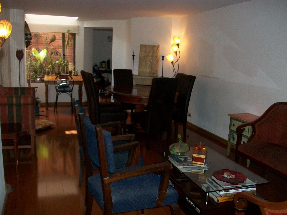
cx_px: 144
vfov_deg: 41.8
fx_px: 282
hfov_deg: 54.0
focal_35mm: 34
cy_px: 108
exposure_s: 1/60
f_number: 2.8
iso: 160
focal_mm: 5.7
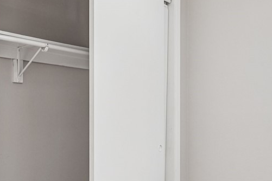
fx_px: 306
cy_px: 120
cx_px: 36
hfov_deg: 44.4
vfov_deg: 32.7
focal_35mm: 41
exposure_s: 1/25
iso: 800
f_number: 8
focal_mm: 18.7
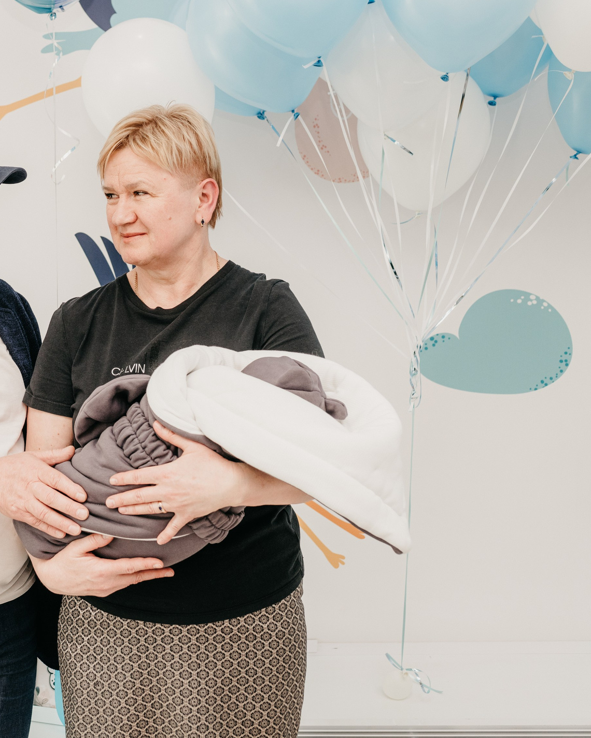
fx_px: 1290
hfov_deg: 24.8
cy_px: 312
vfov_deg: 31.9
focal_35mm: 59
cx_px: 19
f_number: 4
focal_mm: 35
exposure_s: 1/160
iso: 320
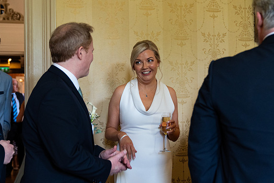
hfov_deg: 35.6
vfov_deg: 24.2
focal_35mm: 56
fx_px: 426
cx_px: 135
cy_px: 91
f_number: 2.8
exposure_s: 1/160
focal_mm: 37
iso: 2500
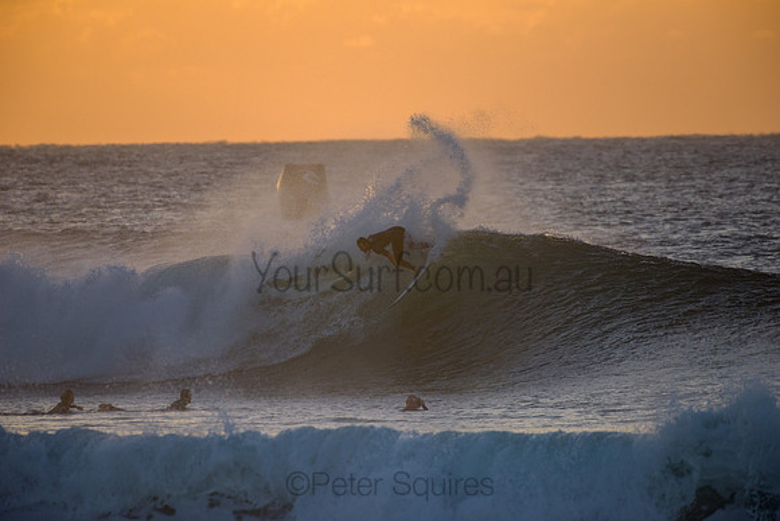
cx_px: 390
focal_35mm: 500
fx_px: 10835
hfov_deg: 4.1
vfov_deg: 2.8
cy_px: 260
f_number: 5.6
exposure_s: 1/2500
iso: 800
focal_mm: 500
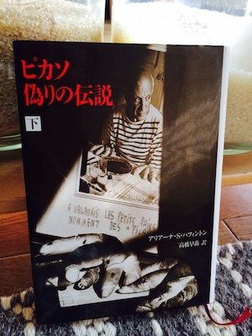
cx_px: 126
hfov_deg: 46.8
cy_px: 168
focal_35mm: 30
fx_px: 291
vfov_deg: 60.0
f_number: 2.2
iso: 50
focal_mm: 4.12
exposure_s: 1/30
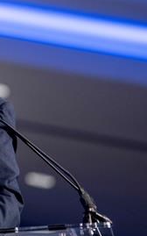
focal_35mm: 492
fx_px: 3155
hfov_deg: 2.7
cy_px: 119
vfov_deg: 4.3
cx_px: -52
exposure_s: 1/640
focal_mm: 200
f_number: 2.8
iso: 2500
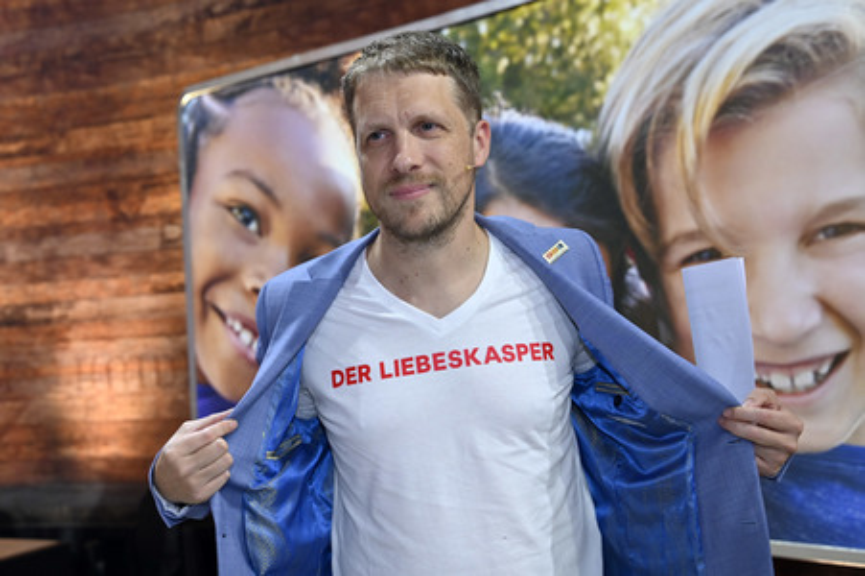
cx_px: 432
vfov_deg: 32.6
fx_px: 984
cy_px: 288
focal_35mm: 41
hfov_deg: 47.4
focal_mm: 41
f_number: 4
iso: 1000
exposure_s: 1/200
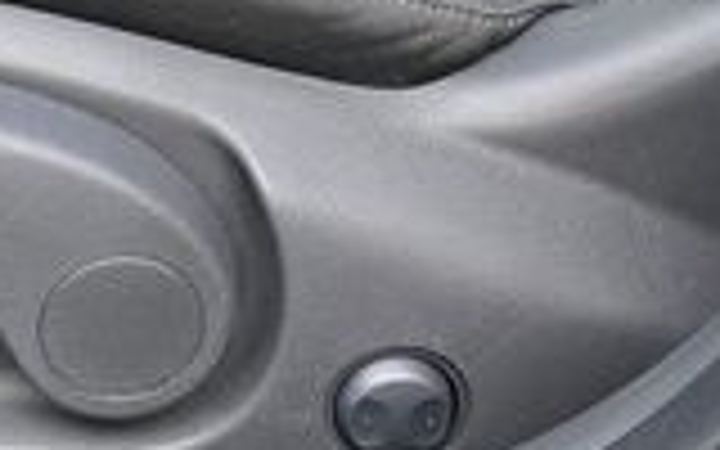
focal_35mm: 156
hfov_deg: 12.5
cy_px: -1112
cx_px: -454
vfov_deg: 7.1
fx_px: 3061
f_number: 1.7
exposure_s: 1/180
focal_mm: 6.3
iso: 64
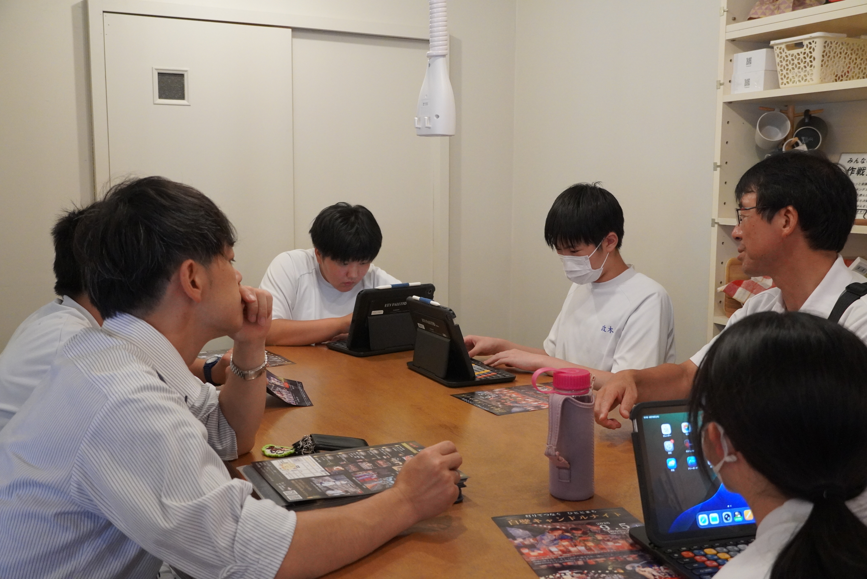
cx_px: 434
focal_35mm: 38
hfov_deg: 51.3
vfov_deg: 35.5
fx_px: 904
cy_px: 290
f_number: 4
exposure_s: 1/160
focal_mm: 25
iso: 3200
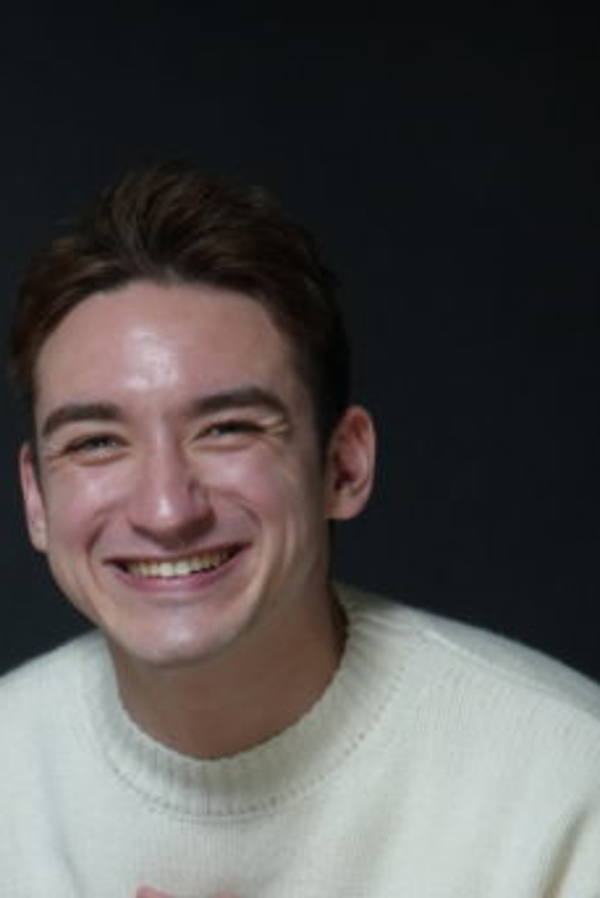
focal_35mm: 209
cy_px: 1317
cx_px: -80
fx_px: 5219
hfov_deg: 6.5
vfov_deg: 9.6
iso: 2000
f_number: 11
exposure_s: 1/125
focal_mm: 70
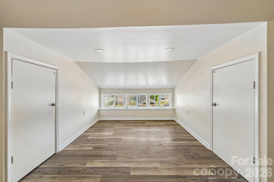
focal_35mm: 15
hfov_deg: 100.4
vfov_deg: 77.3
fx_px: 114
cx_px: 137
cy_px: 91
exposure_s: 1/10
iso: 400
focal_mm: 10
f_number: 8
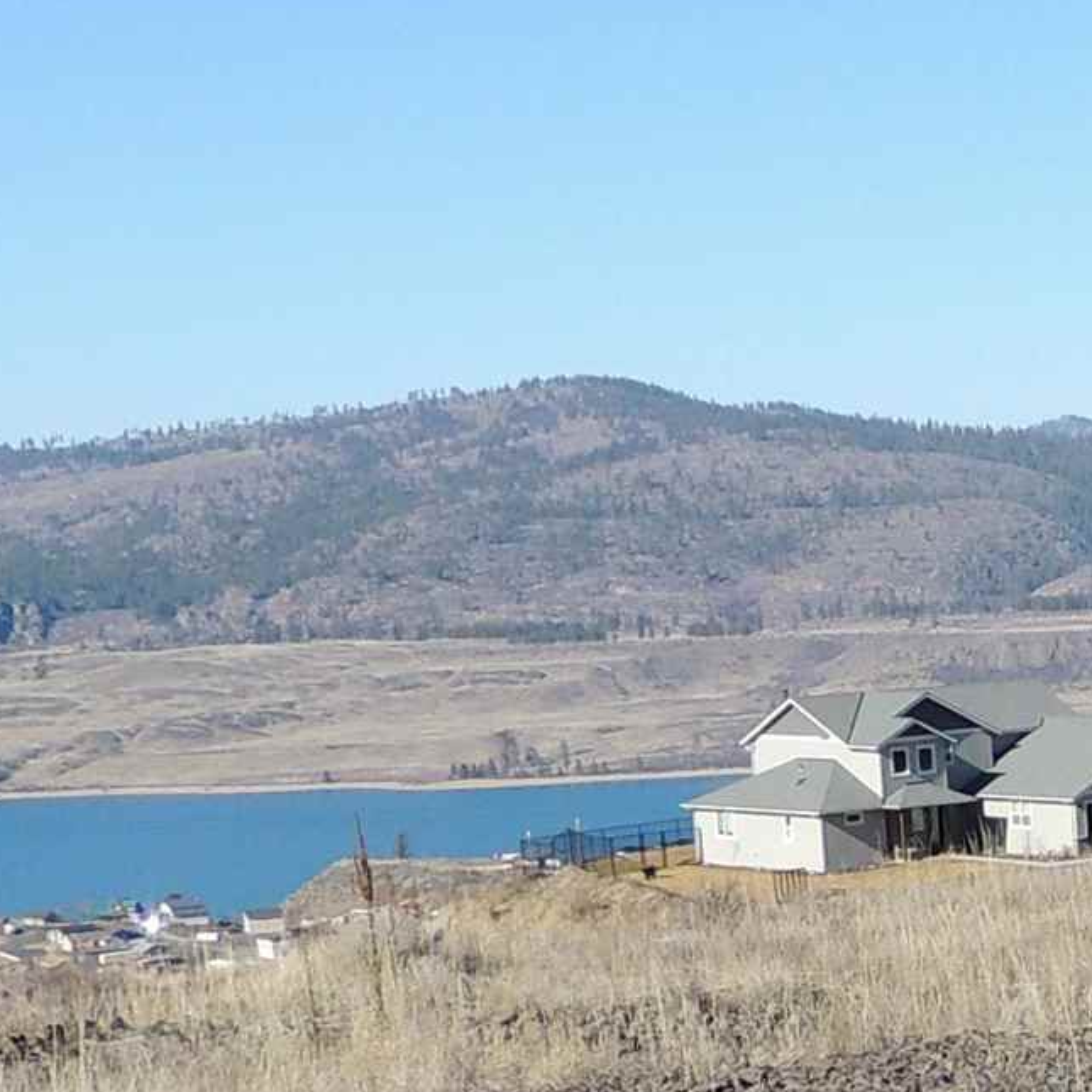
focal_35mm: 101
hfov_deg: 16.0
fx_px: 3605
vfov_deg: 16.8
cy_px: 1146
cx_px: 1559
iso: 100
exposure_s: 1/1250
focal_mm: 4.3
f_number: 3
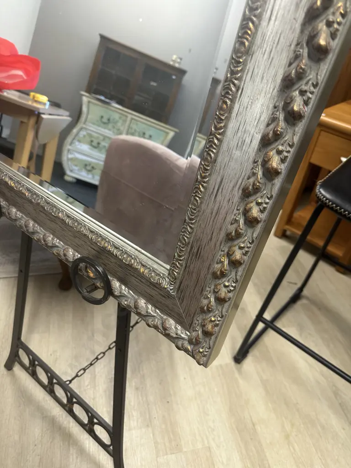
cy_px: 234
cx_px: 176
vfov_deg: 71.6
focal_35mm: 24
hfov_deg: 56.8
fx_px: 324
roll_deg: -6.1
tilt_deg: -38.3
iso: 160
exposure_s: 1/50
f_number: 1.78
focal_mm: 6.86
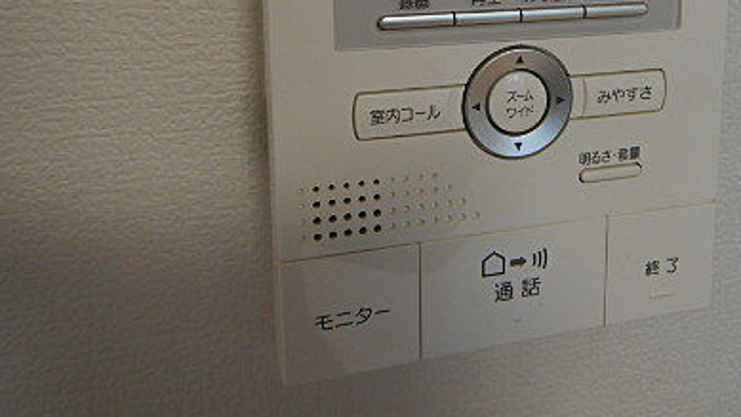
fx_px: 845
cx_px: 497
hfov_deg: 46.6
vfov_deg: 26.6
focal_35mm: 43
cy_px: 27
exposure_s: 1/50
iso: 125
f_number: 2.8
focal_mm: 4.3
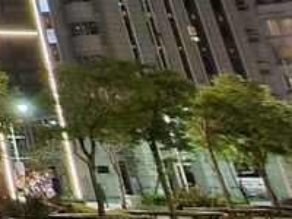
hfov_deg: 15.5
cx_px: -402
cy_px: -48
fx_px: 548
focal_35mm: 65
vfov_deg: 21.0
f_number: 2.2
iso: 500
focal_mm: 2.2
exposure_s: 1/4
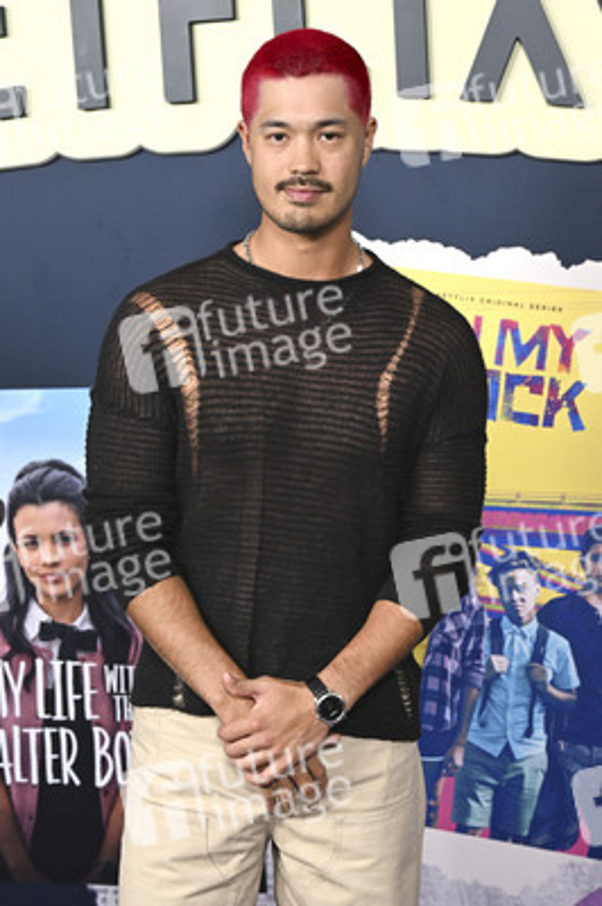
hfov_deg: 21.2
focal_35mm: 64
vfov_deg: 31.4
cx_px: 301
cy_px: 453
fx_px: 1608
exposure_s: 1/250
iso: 1250
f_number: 5.6
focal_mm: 64
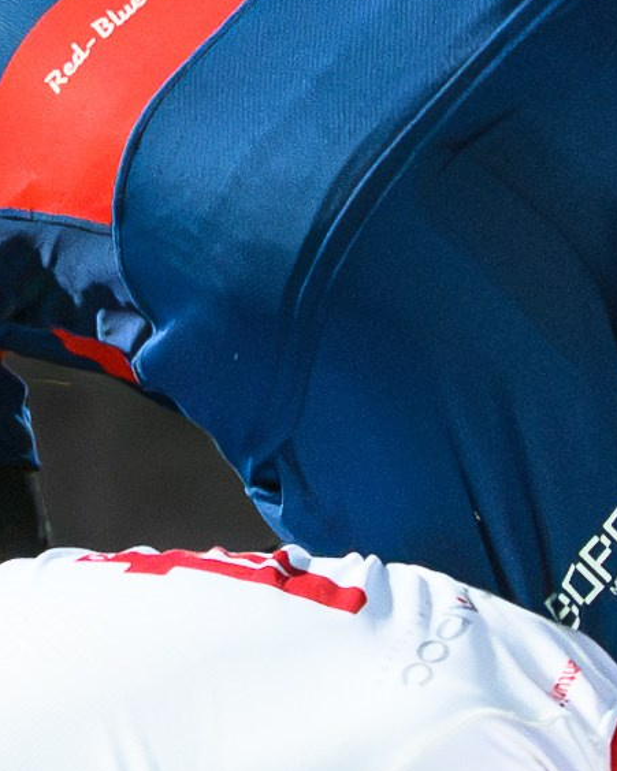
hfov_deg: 0.8
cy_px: 193
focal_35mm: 2013
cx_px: 293
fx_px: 45961
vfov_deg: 1.0
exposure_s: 1/1250
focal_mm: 200
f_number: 4.5
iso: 5000
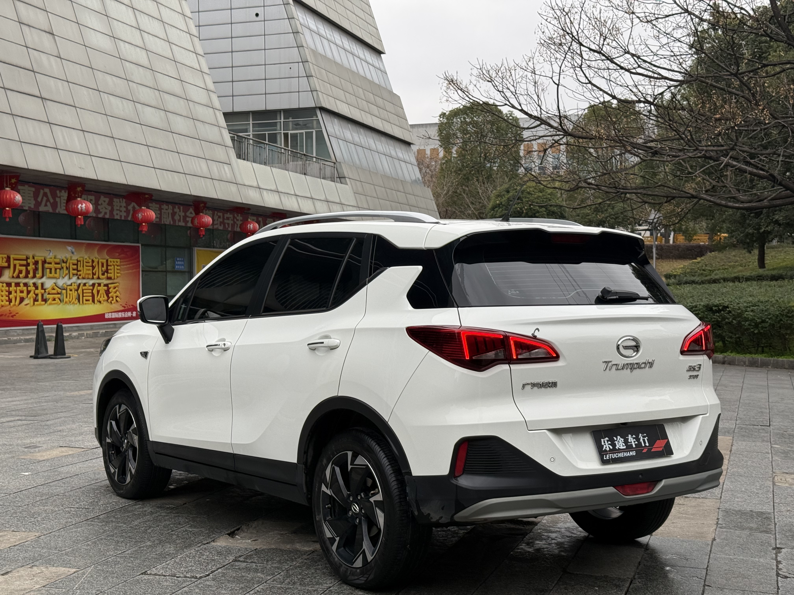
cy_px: 298
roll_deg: +0.5
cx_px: 397
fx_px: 1101
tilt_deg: -0.2
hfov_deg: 39.7
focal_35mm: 48
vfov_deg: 30.3
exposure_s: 1/400
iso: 64
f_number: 1.78
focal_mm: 6.76
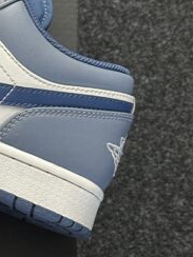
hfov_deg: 9.2
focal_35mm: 157
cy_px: 206
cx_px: -103
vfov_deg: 12.5
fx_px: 1167
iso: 250
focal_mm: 6.86
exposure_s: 1/50
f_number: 1.78
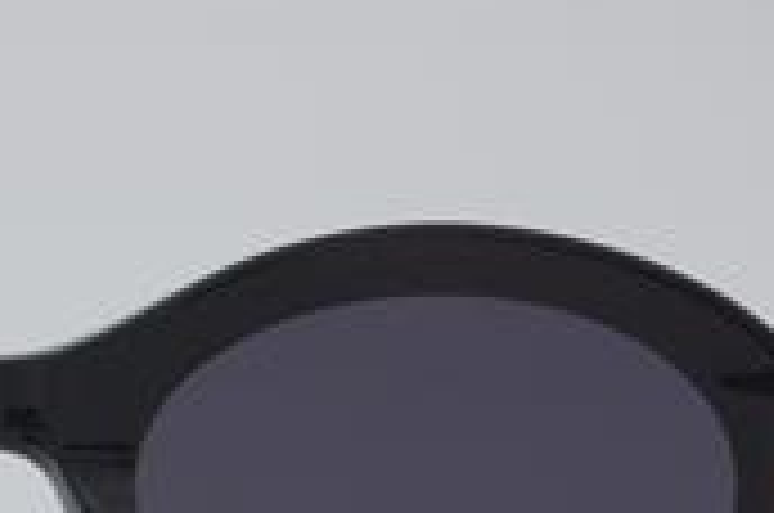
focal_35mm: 192
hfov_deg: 10.6
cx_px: -9
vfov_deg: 7.1
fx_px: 4124
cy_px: 500
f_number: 32
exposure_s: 1/4
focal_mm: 55
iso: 100
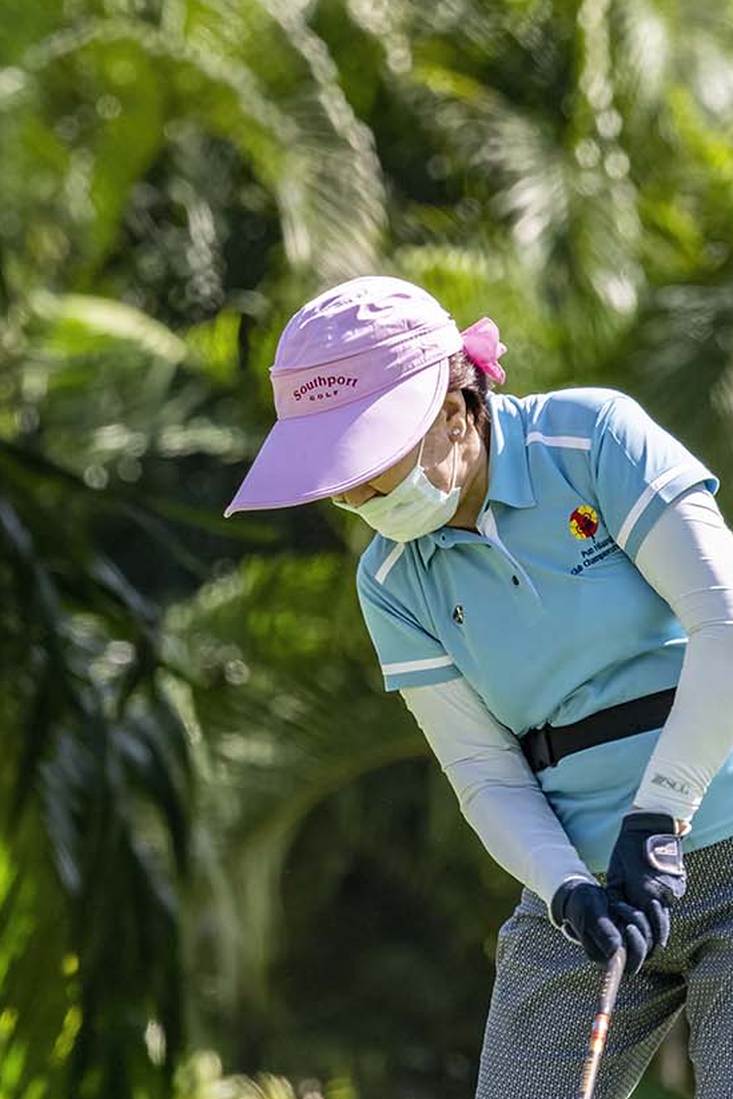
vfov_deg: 2.9
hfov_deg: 2.0
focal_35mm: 700
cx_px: 617
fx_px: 21369
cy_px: 745
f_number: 8
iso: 800
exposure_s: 1/1600
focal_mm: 400
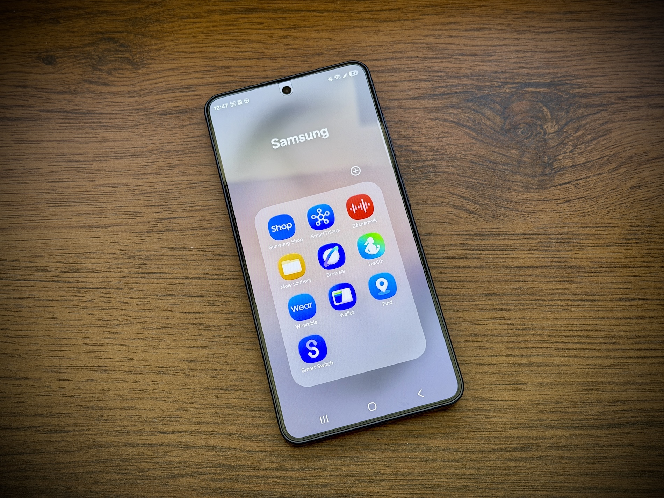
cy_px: 249
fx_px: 921
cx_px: 332
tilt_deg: -71.7
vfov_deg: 30.3
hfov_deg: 39.7
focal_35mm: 48
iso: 100
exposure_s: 1/65
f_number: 1.78
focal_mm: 6.76
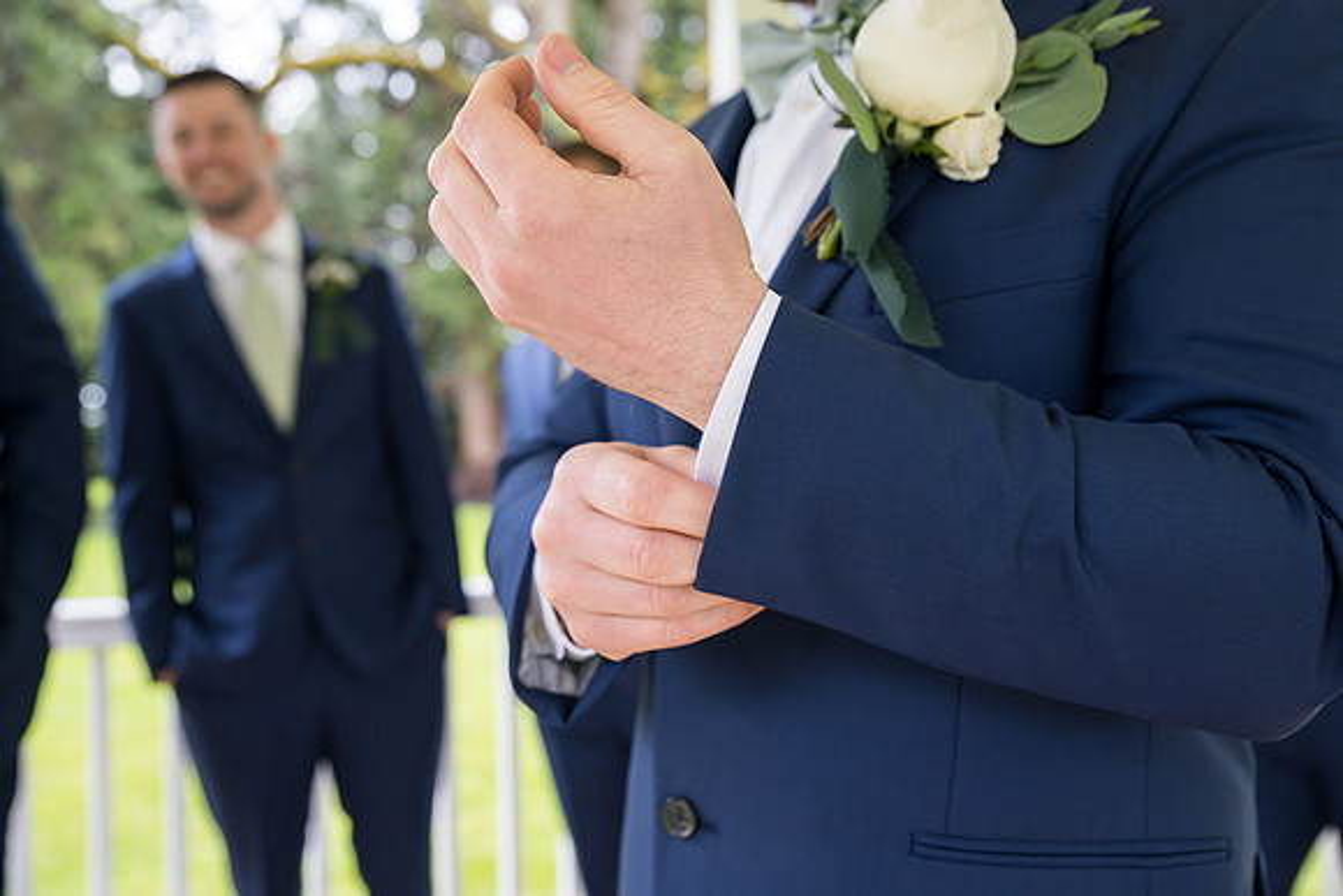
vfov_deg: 33.4
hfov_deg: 48.4
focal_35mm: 40
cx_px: 672
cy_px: 448
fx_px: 1493
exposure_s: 1/400
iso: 500
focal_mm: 40
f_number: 4
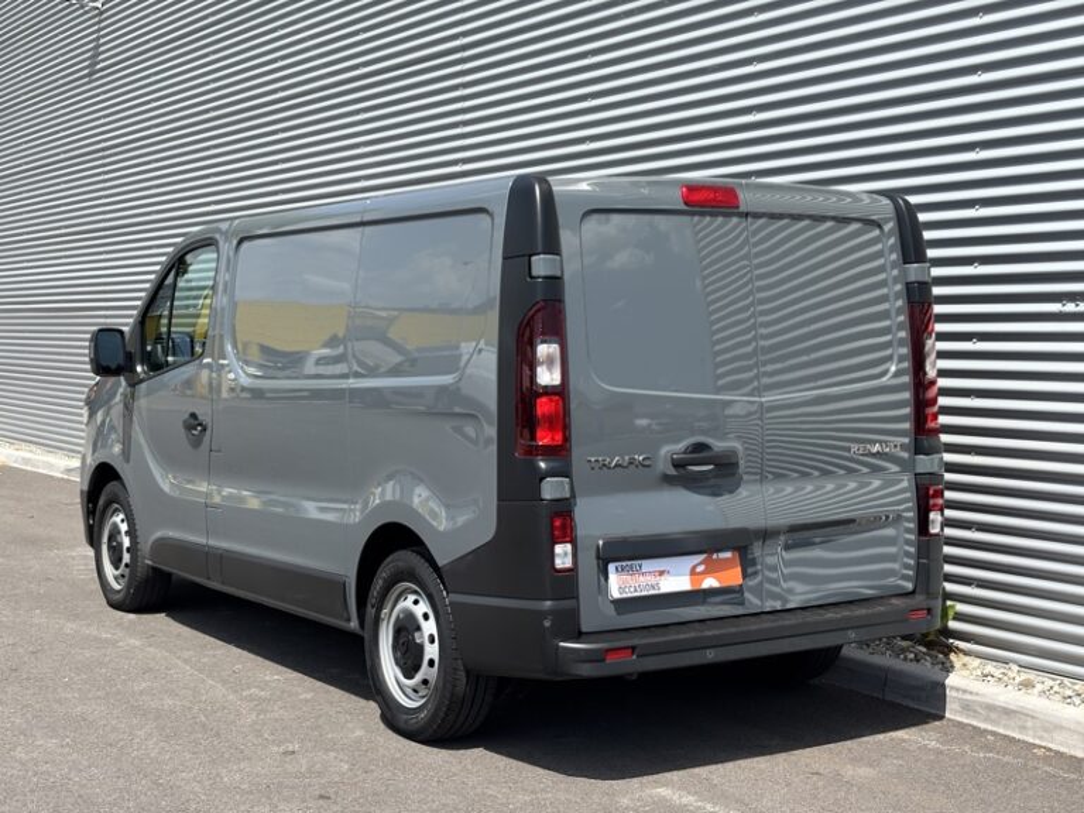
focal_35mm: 52
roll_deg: +0.6
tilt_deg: -3.7
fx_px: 1628
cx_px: 542
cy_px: 406
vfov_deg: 28.0
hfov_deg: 36.8
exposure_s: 1/1783
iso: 32
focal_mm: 5.96
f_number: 1.6
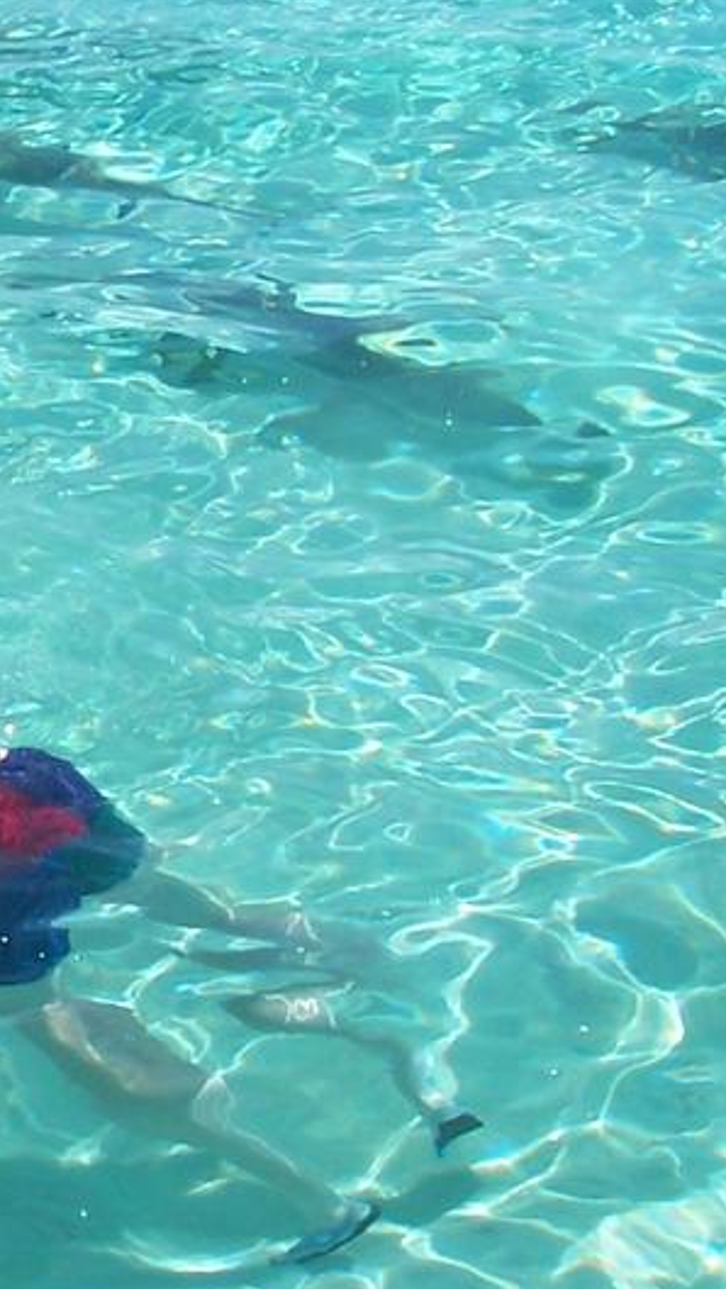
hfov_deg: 10.3
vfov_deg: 18.6
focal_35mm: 115
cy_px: 669
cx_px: -205
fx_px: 3931
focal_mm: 6.3
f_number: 5.6
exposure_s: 1/500
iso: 80
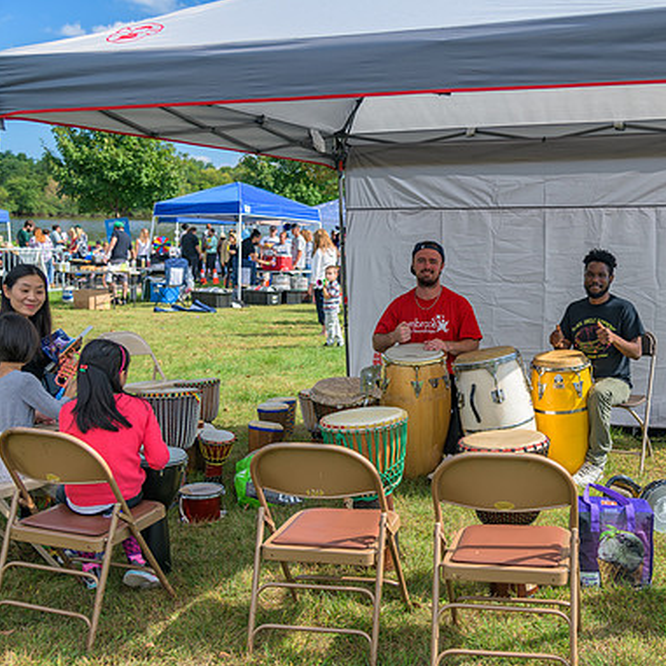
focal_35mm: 44
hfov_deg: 37.9
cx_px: 447
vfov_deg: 38.3
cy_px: 335
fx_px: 958
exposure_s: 1/250
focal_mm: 34
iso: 90
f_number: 4
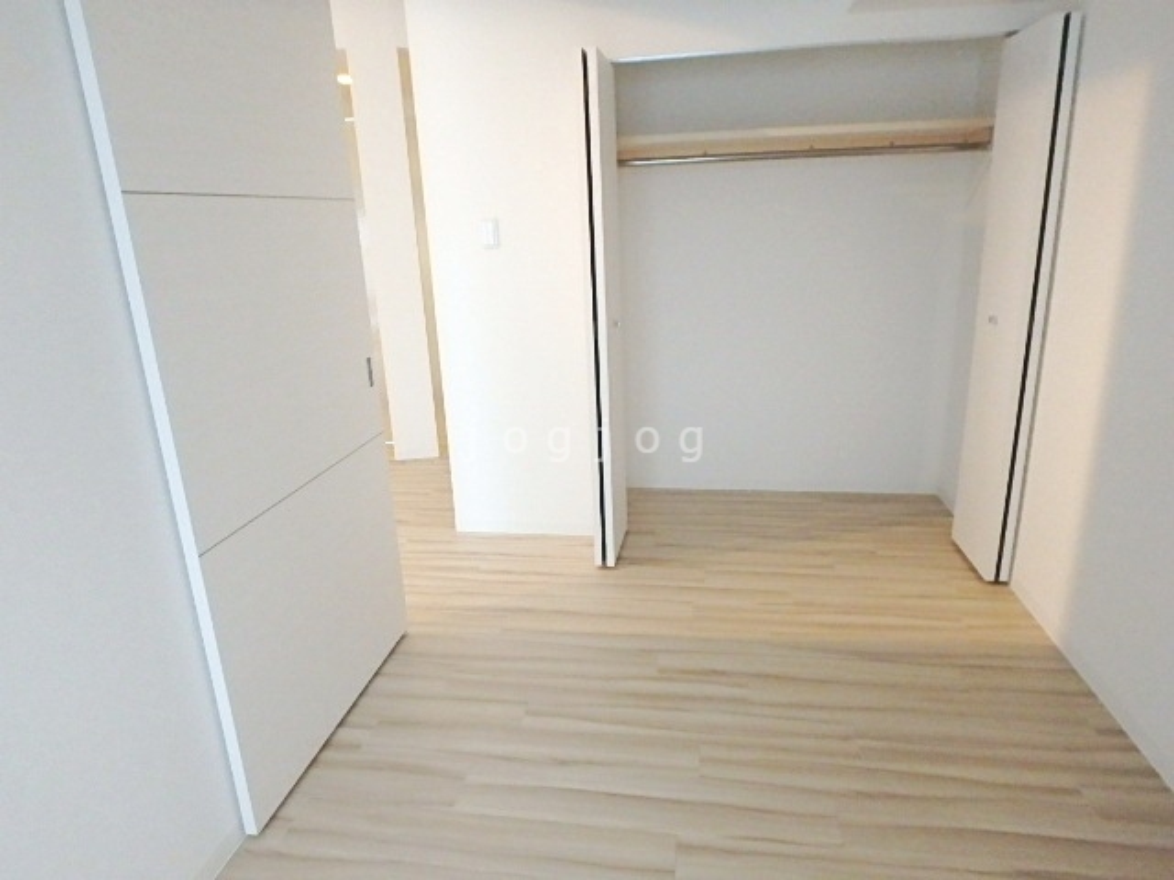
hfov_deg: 79.0
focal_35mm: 21
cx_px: 587
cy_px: 440
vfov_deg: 63.4
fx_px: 712
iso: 800
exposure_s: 1/80
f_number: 3.5
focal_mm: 3.7
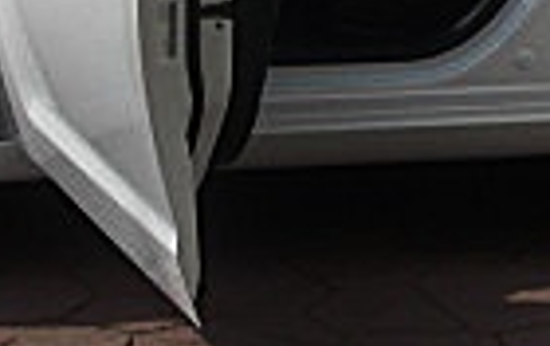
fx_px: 2612
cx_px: 468
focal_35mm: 174
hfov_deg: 12.0
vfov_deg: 7.5
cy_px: -149
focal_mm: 6.3
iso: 50
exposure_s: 1/125
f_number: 7.9
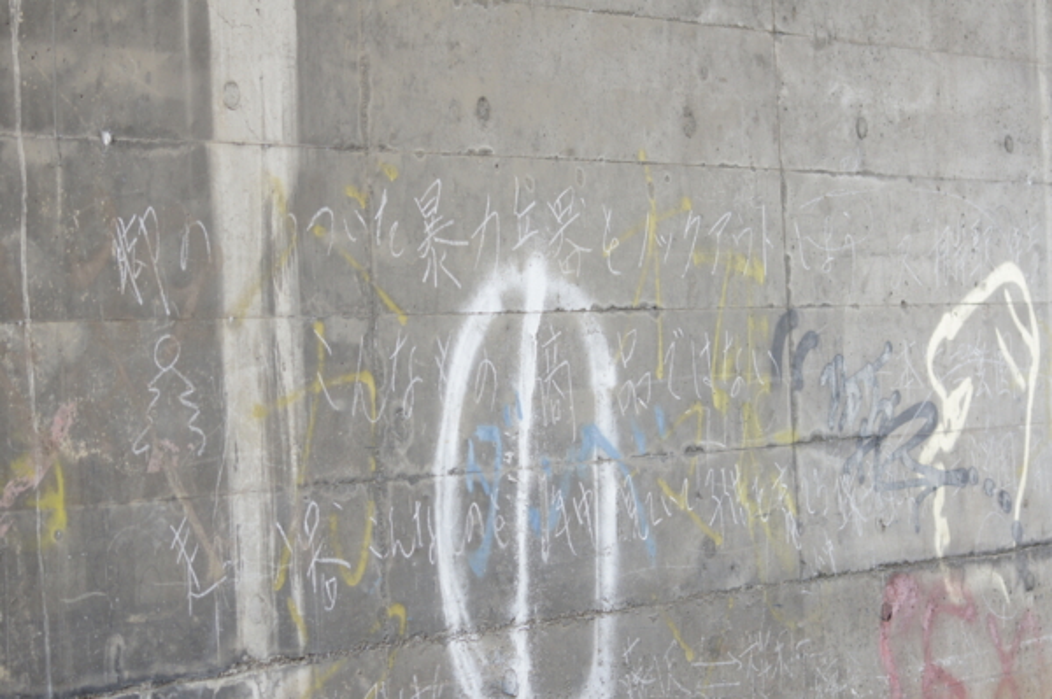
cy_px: 350
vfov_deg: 13.0
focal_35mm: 105
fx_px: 3066
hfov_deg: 19.5
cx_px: 526
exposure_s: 1/125
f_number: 5
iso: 500
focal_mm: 70
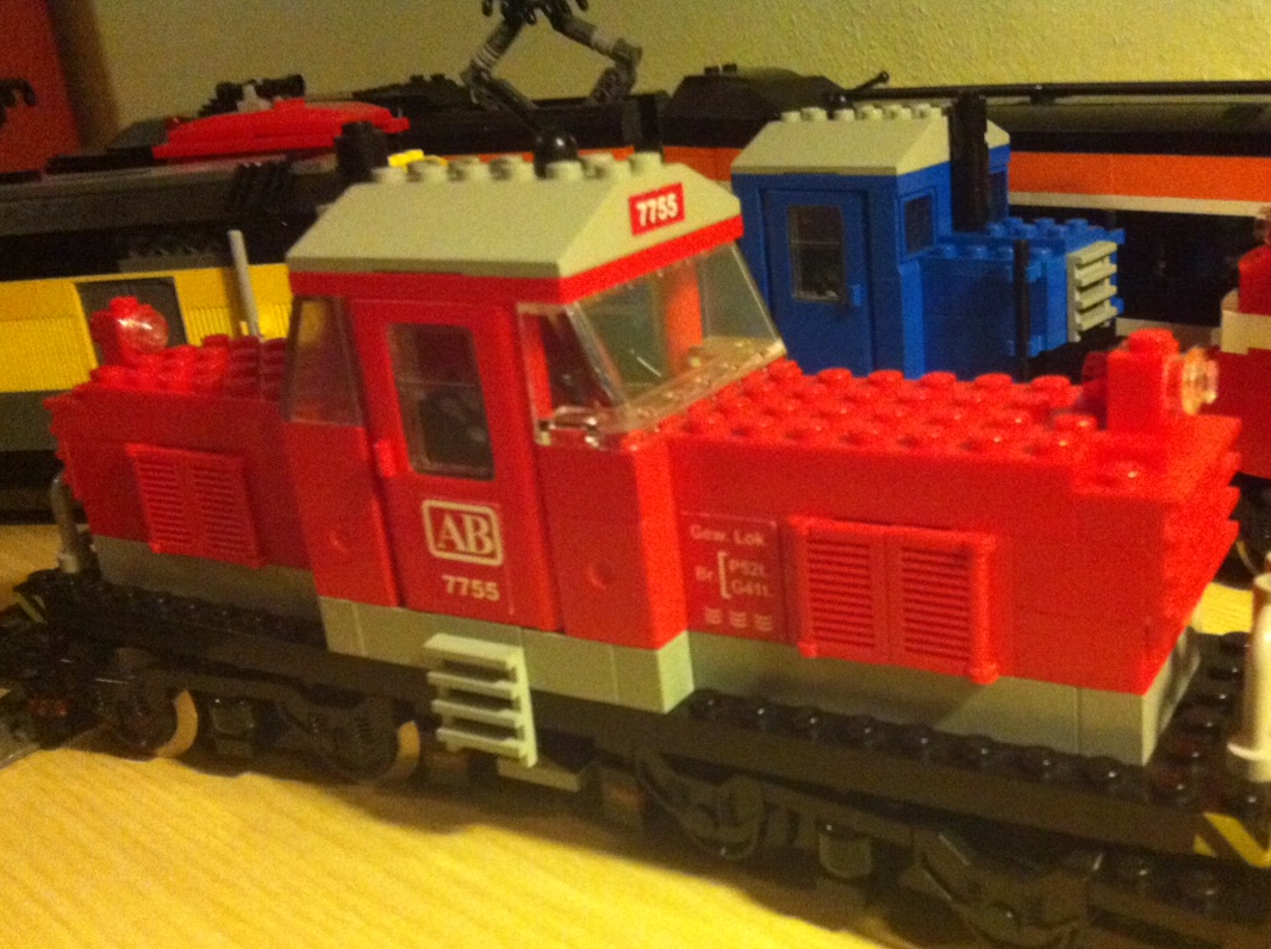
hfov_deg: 44.8
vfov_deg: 34.2
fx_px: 1540
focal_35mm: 42
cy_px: 563
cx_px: 711
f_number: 2.8
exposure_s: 1/17
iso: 1000
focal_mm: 3.85
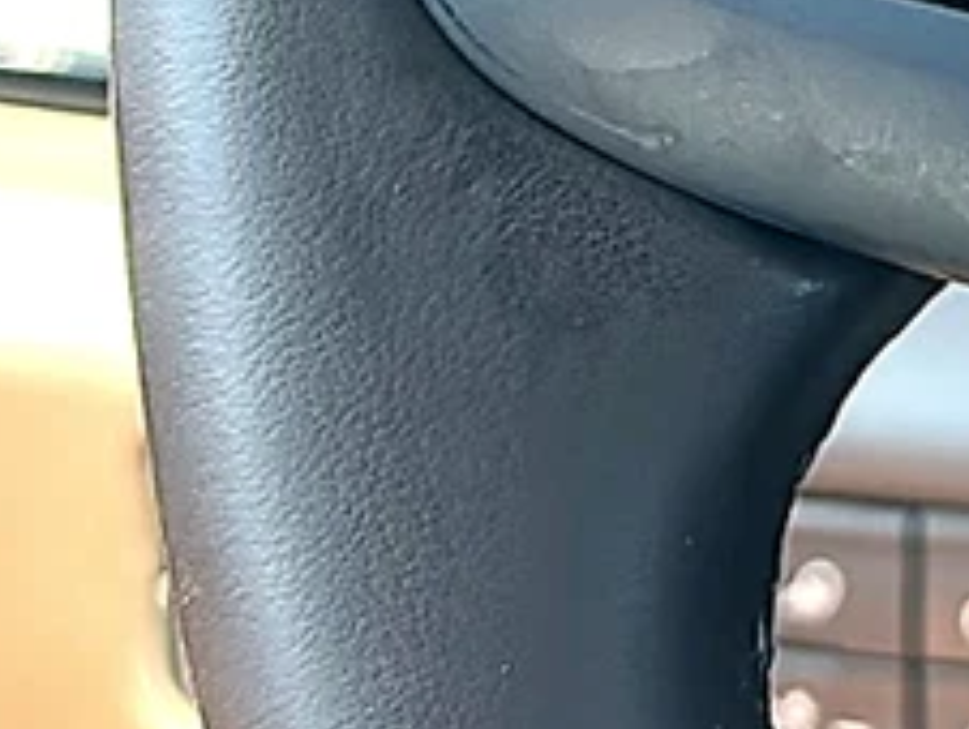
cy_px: -332
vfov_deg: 10.6
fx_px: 3811
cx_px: 1158
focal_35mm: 136
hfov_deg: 14.1
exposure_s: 1/140
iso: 80
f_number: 1.78
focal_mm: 6.86
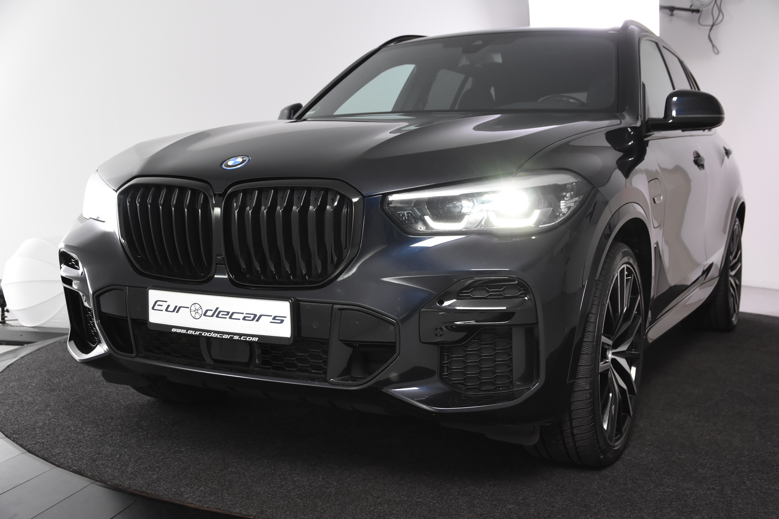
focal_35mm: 42
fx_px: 909
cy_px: 260
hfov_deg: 46.4
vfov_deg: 31.9
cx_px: 390
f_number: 5
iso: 1600
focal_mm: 28
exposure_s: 1/100
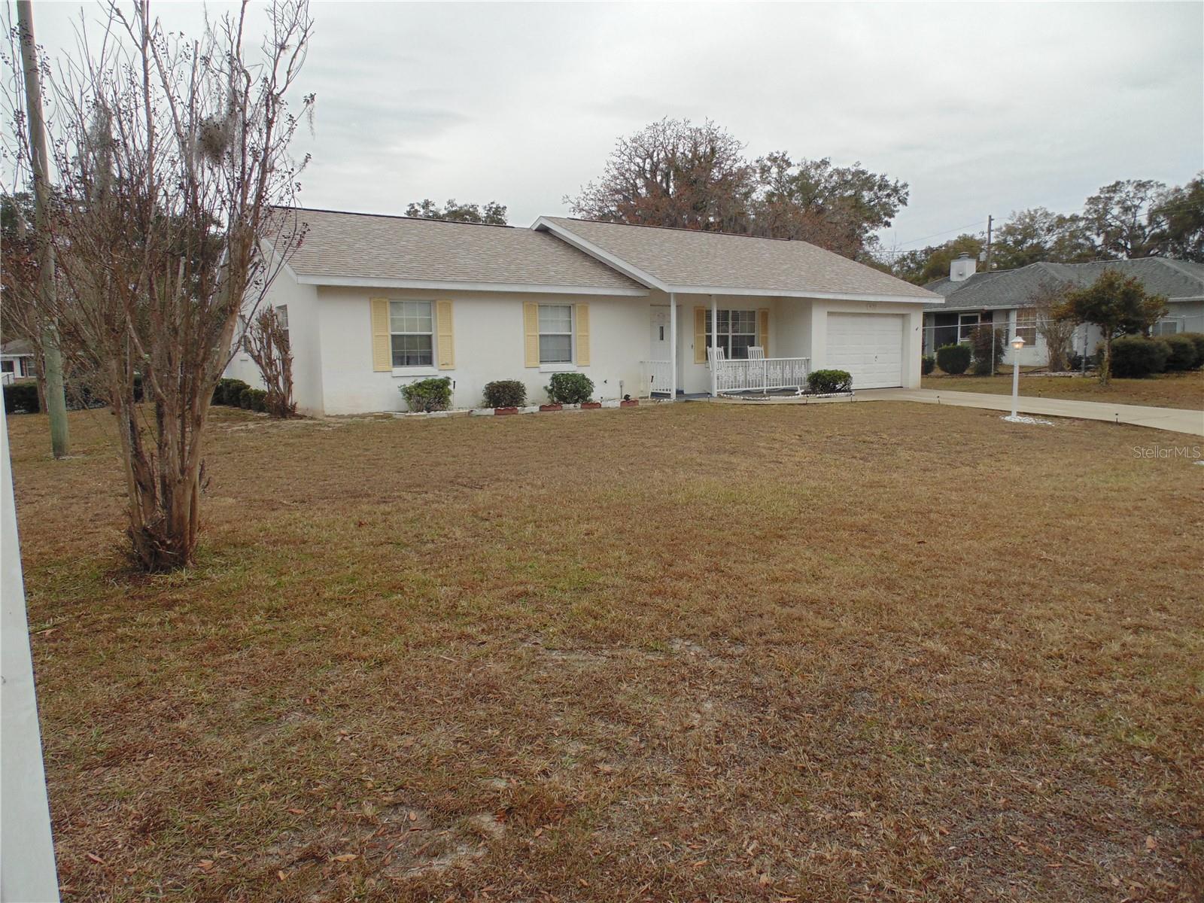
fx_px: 765
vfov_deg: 61.1
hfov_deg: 76.4
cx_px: 602
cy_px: 452
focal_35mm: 22
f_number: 3.1
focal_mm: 4
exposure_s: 1/400
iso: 80
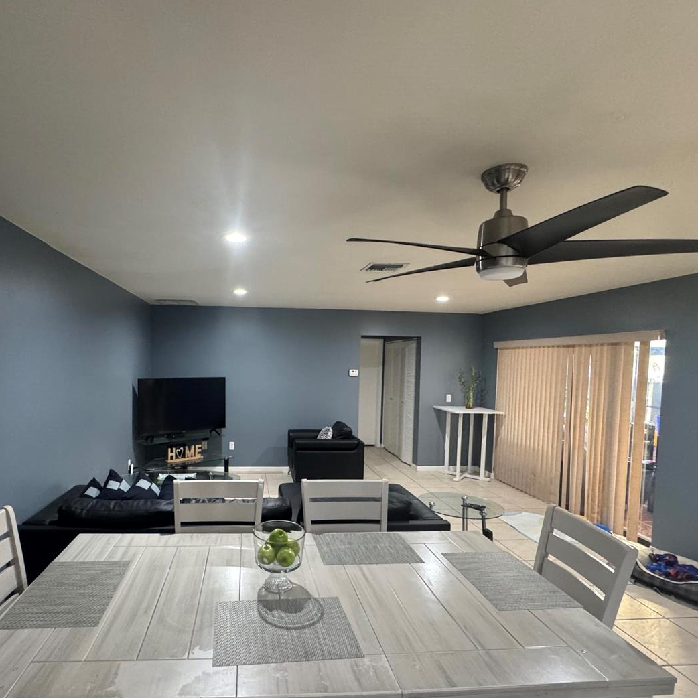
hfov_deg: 76.8
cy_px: 386
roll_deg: -1.4
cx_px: 277
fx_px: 433
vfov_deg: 77.4
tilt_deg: -4.3
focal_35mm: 19
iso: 640
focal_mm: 2.22
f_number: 2.2
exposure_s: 1/60
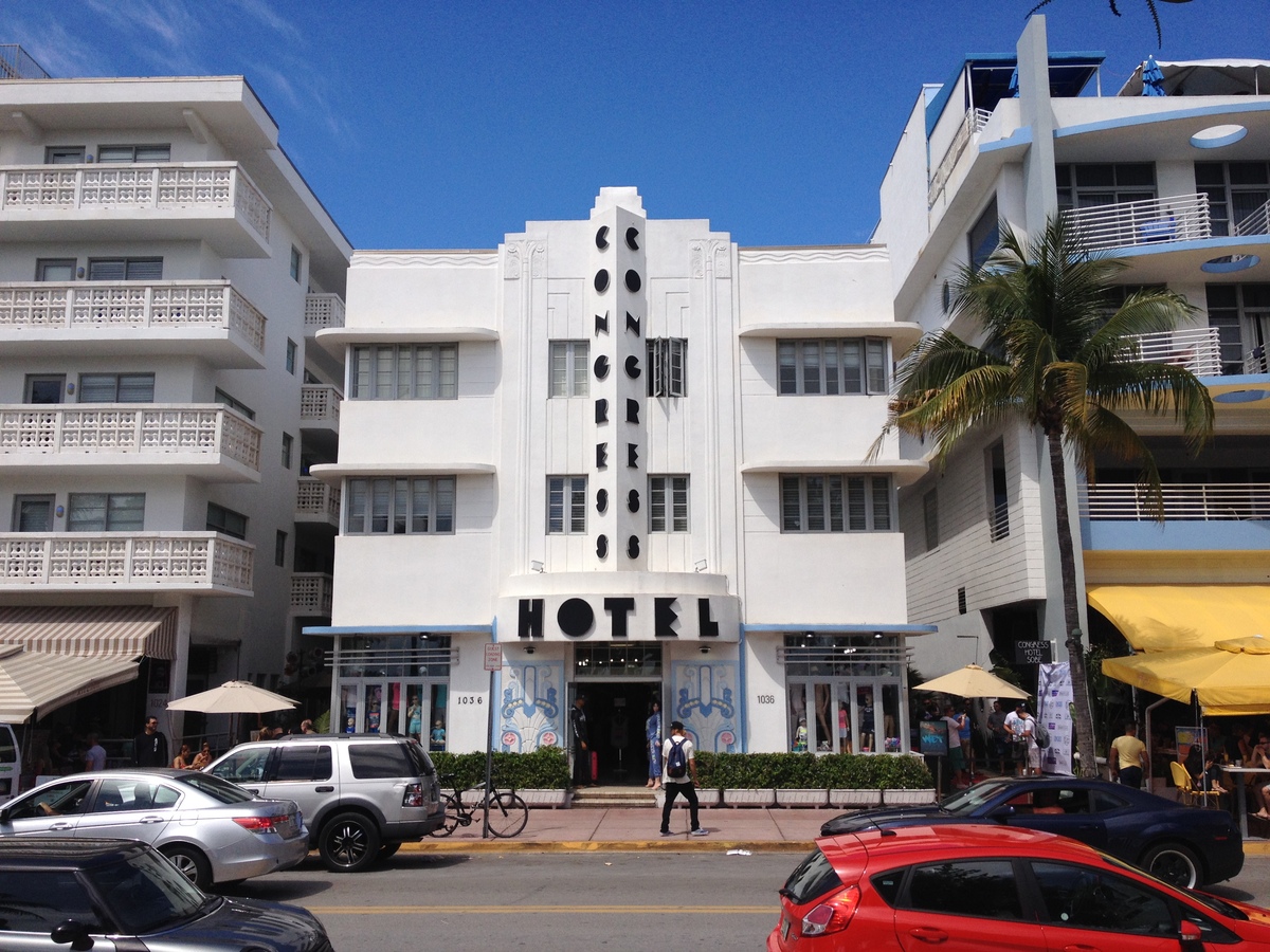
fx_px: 1284
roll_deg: +0.7
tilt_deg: +7.6
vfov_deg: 40.7
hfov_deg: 52.6
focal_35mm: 35
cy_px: 476
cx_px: 635
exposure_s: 1/2208
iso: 50
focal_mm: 4.28
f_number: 2.4
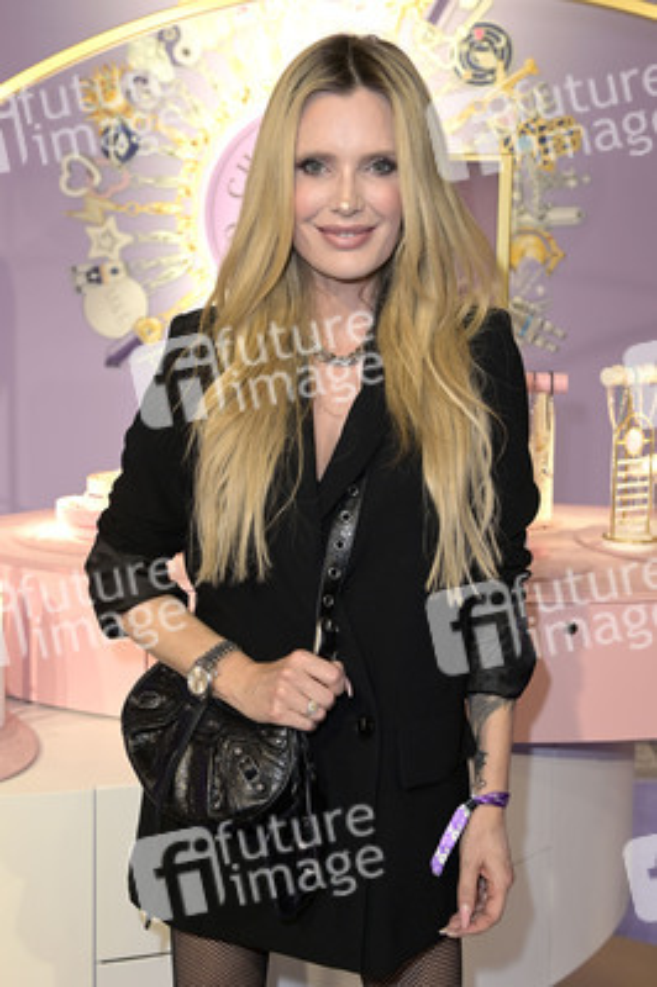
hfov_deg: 35.0
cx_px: 328
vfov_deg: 50.7
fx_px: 1042
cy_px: 494
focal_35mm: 38
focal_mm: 38
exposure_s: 1/200
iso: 1000
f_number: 4.5
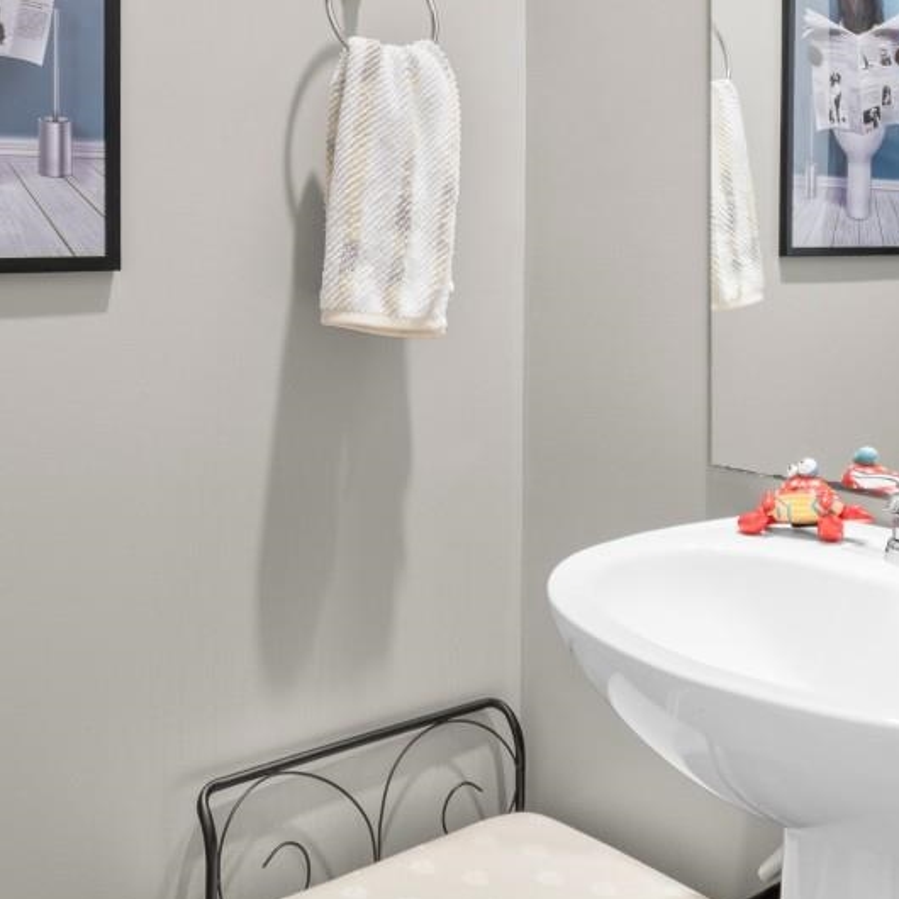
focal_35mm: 39
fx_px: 1146
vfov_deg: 41.2
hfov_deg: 42.8
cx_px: 410
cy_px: 197
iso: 100
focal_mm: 10
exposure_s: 1
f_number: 4.5
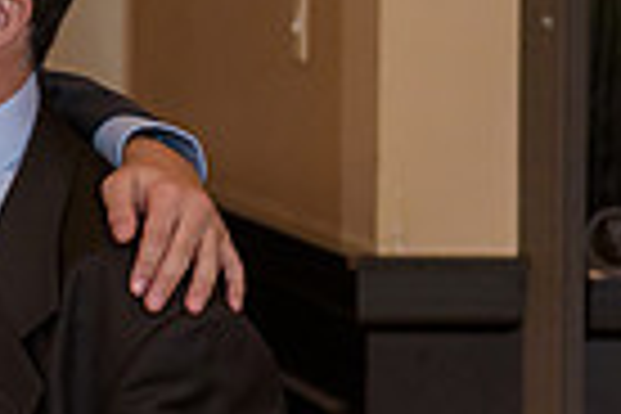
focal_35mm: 244
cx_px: -482
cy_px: -11
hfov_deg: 8.2
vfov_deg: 5.6
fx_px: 4209
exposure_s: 1/125
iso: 1600
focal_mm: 58
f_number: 3.2
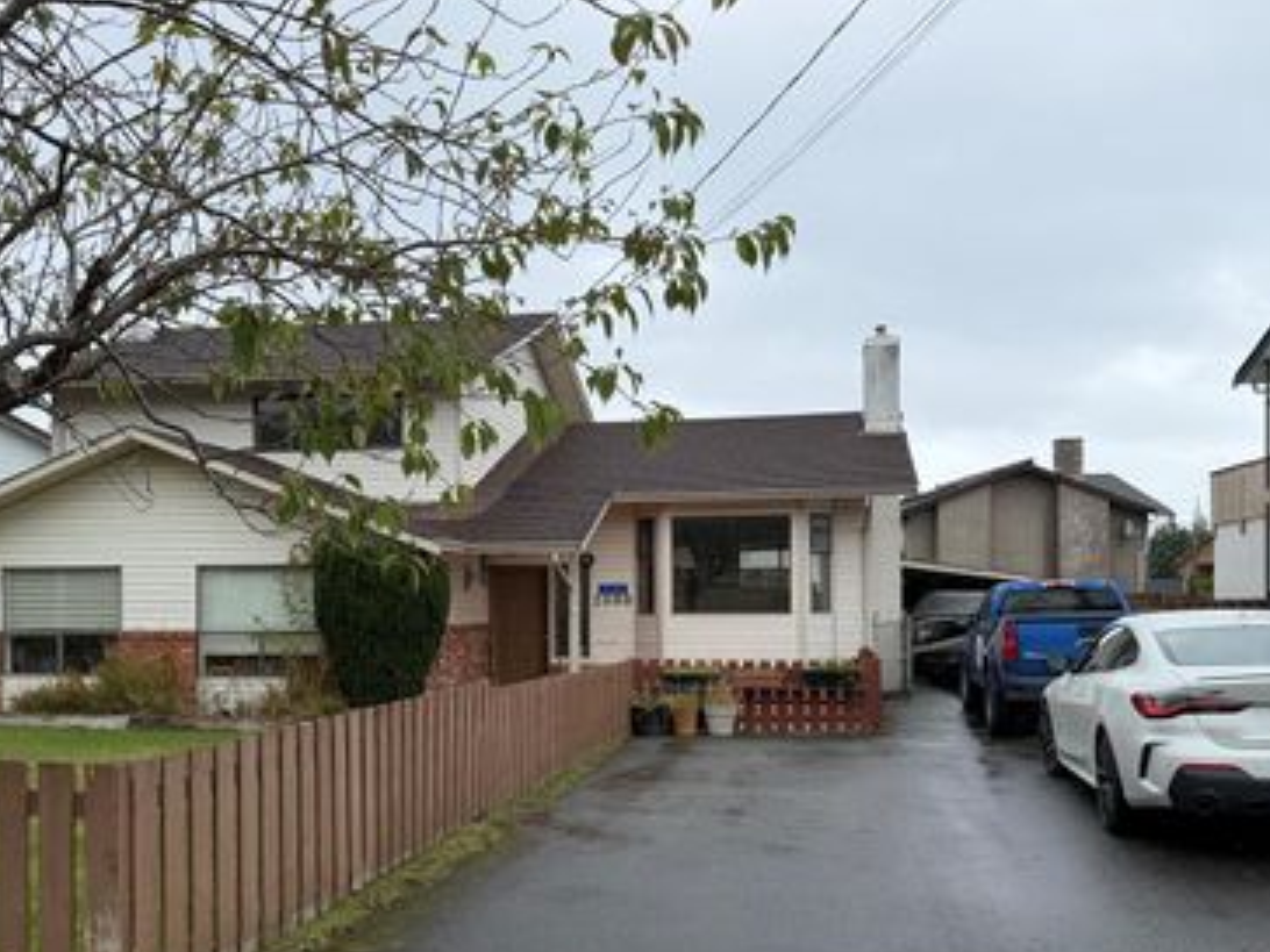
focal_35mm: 33
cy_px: 588
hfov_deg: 55.3
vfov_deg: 42.7
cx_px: 579
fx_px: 1211
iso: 80
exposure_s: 1/1553
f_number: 1.78
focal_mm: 6.76
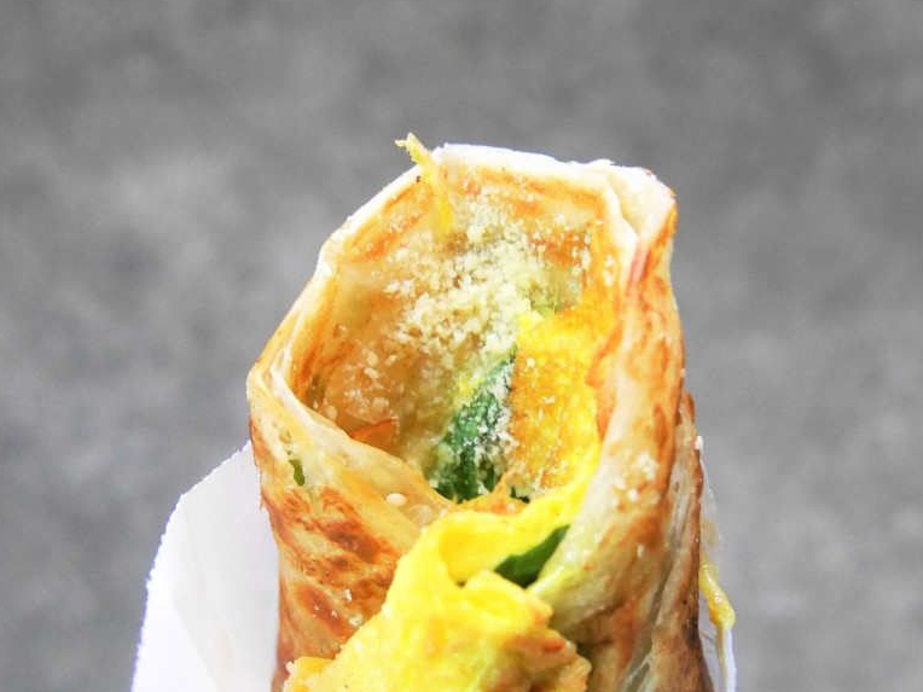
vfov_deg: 32.6
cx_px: 439
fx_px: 1173
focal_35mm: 44
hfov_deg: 42.9
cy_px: 468
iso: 2500
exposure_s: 1/60
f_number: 3.5
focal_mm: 14
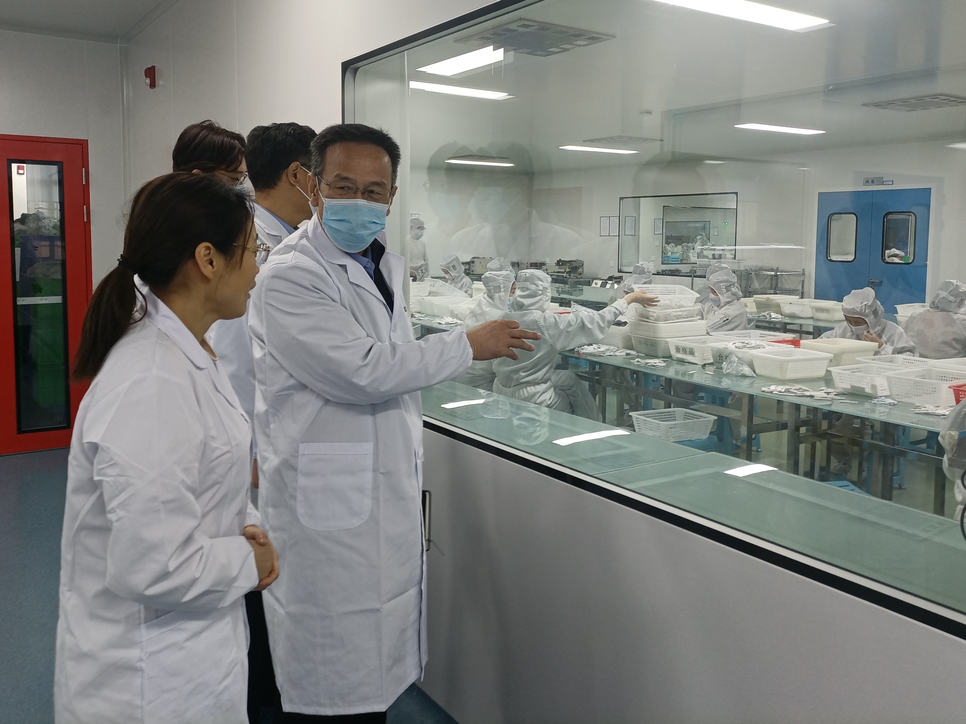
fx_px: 865
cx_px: 495
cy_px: 297
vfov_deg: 45.2
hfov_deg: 58.3
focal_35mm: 31
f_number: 1.8
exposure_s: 1/50
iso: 255
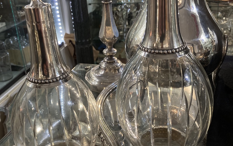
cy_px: 55
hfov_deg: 49.3
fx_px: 254
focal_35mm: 40
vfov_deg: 31.8
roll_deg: +3.9
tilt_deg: -21.4
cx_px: 116
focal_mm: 3.99
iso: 125
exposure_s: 1/50
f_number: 1.8
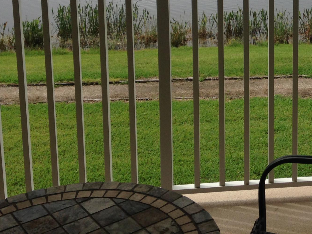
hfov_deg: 25.2
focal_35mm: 74
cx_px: 302
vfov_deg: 19.0
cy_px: -28
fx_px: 667
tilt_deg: -9.6
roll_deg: +0.7
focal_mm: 4.12
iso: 50
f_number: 2.4
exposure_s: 1/1205
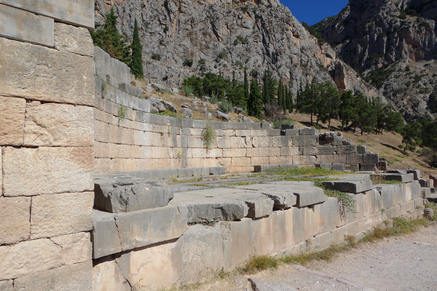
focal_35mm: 24
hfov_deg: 73.8
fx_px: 291
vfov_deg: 53.1
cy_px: 146
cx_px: 218
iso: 100
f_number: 10
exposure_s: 1/250
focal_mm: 16
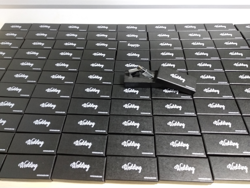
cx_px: 125
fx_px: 188
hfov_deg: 67.3
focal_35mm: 26
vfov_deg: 53.1
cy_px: 94
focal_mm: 3.81
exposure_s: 1/17
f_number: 2.2
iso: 1600
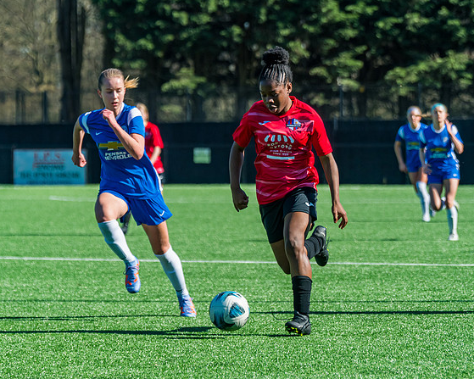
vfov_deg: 6.7
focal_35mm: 232
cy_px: 231
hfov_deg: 8.3
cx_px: 243
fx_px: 3254
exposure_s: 1/1600
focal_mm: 150
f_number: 5
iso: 400
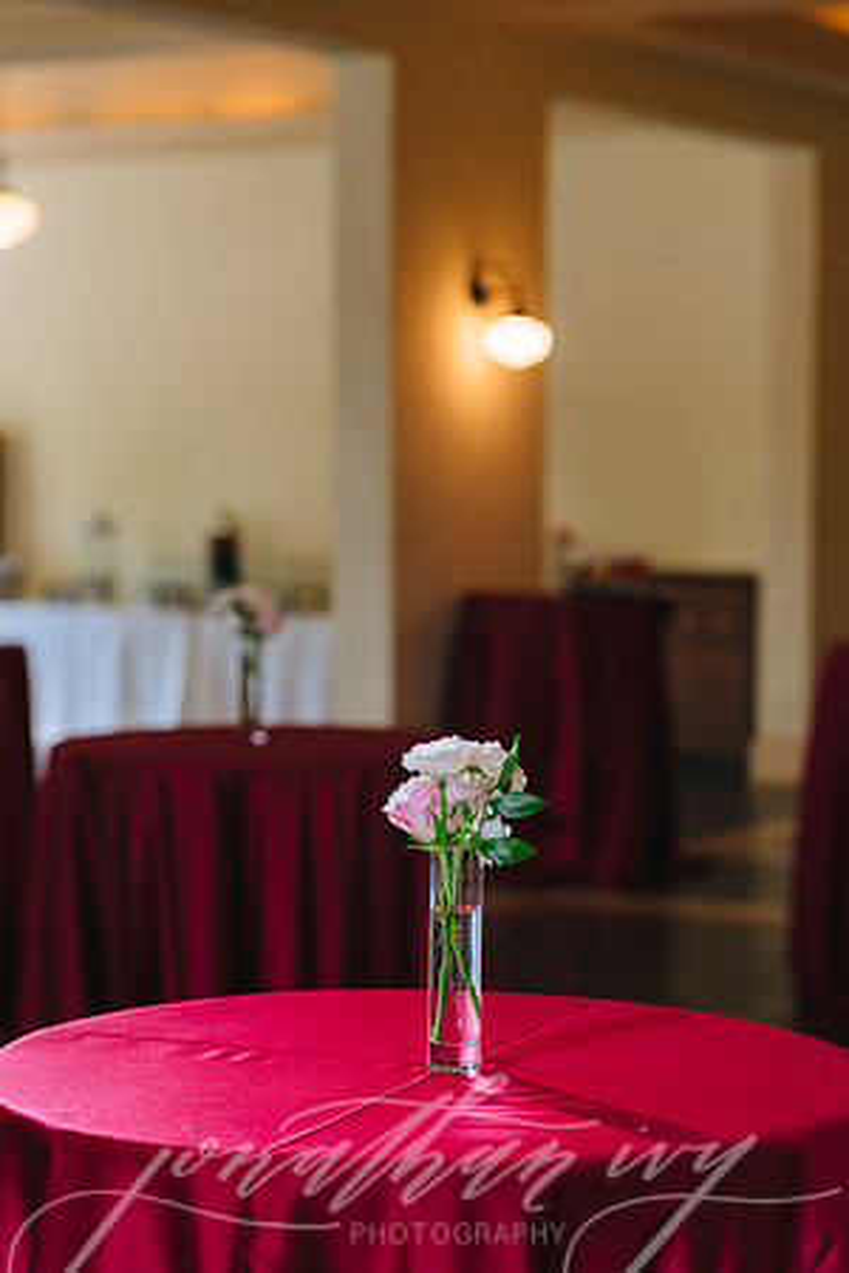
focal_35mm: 85
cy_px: 636
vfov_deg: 23.9
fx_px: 3007
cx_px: 424
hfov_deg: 16.1
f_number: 4
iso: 800
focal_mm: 85
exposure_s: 1/160
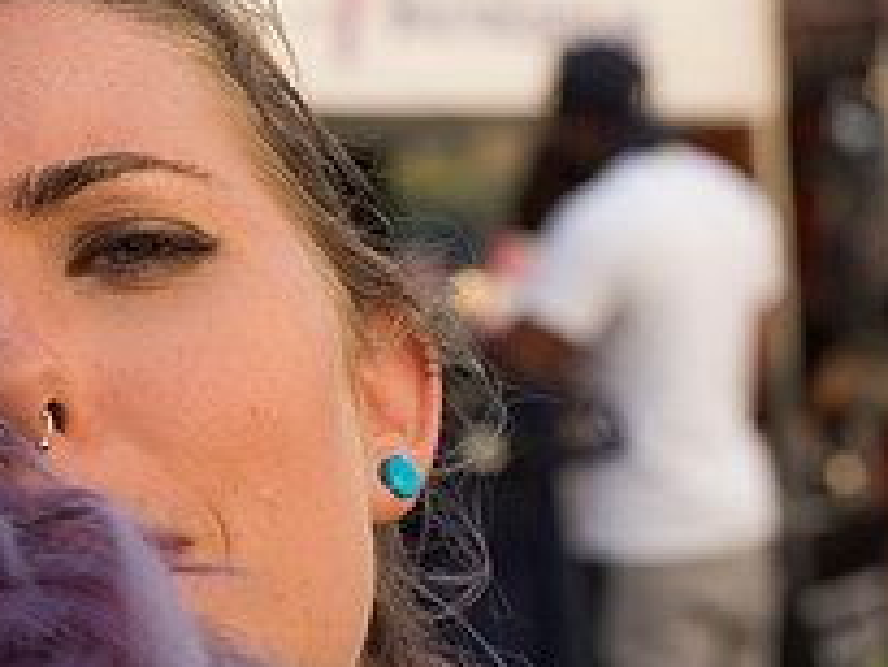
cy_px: 548
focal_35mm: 136
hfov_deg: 14.3
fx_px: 3491
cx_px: -22
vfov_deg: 10.9
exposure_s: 1/800
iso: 800
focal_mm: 50
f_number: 5.6
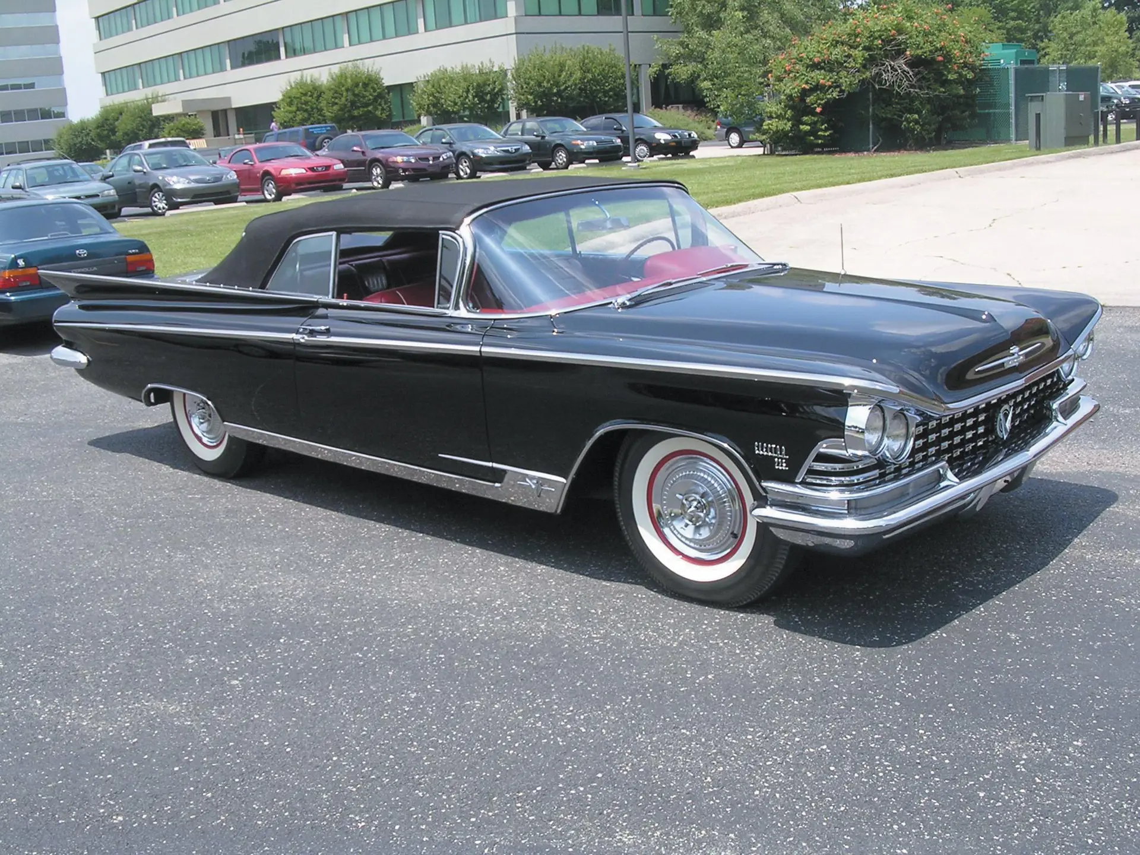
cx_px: 570
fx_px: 1251
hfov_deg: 49.0
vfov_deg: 37.7
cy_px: 428
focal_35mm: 38
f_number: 5.6
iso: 100
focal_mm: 5.8
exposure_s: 1/152
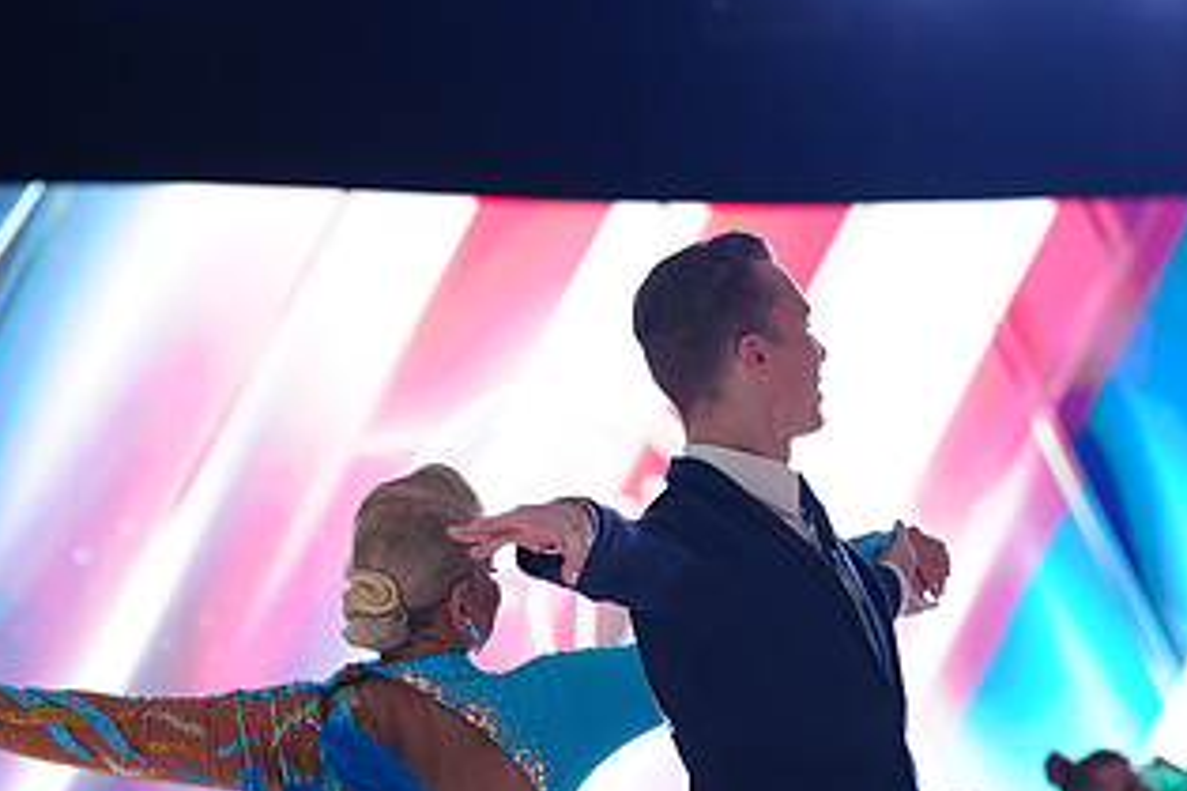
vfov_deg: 7.9
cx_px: 627
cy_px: 994
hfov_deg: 11.9
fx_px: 5704
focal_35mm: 173
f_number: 2.8
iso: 800
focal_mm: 94
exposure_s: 1/500
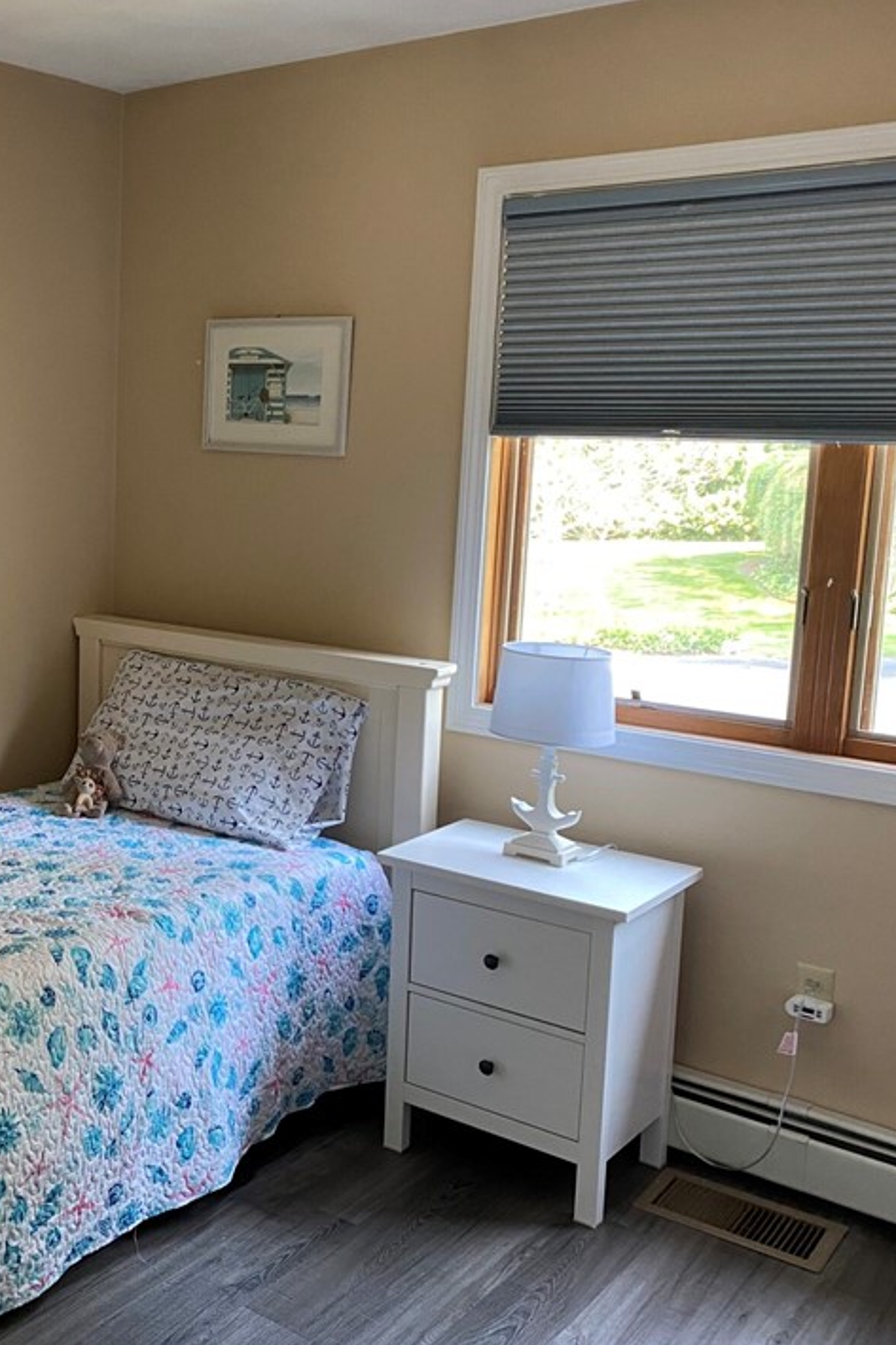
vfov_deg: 49.6
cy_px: 665
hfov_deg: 32.3
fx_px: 1457
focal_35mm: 39
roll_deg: -0.8
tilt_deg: -9.1
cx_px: 68
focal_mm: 4.25
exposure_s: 1/60
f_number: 1.8
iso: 250
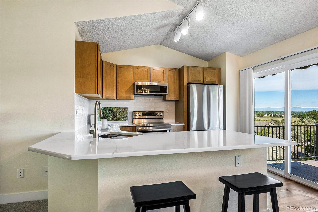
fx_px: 172
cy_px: 106
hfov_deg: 85.4
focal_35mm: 20
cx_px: 159
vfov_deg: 63.2
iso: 400
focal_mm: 19.5
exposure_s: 1/60
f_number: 10
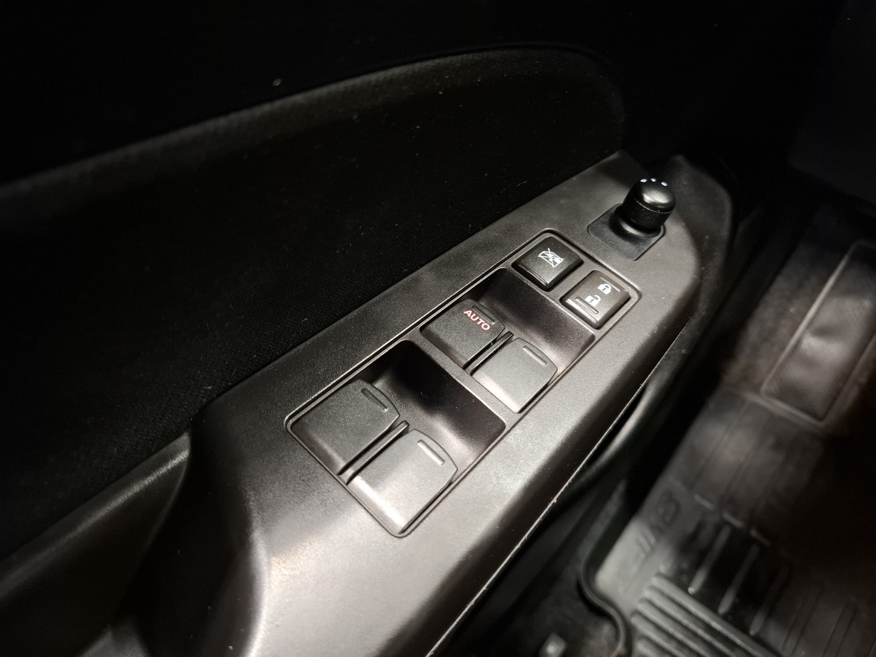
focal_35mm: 23
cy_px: 328
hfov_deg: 73.9
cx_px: 438
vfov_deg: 58.9
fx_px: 582
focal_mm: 5.54
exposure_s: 1/25
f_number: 1.8
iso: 640
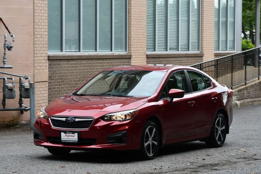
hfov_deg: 15.9
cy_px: 87
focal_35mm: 129
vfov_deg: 10.6
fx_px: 935
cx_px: 130
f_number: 6.3
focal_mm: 86
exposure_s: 1/250
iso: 200
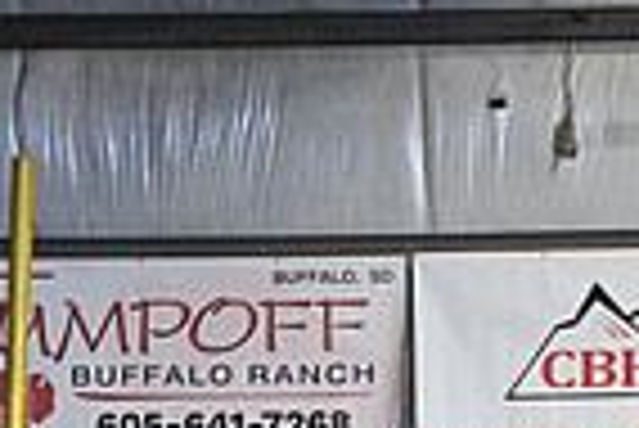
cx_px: 369
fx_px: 14516
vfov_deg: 1.7
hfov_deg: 2.5
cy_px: 827
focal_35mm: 817
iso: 3200
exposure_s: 1/250
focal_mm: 200
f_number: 2.8
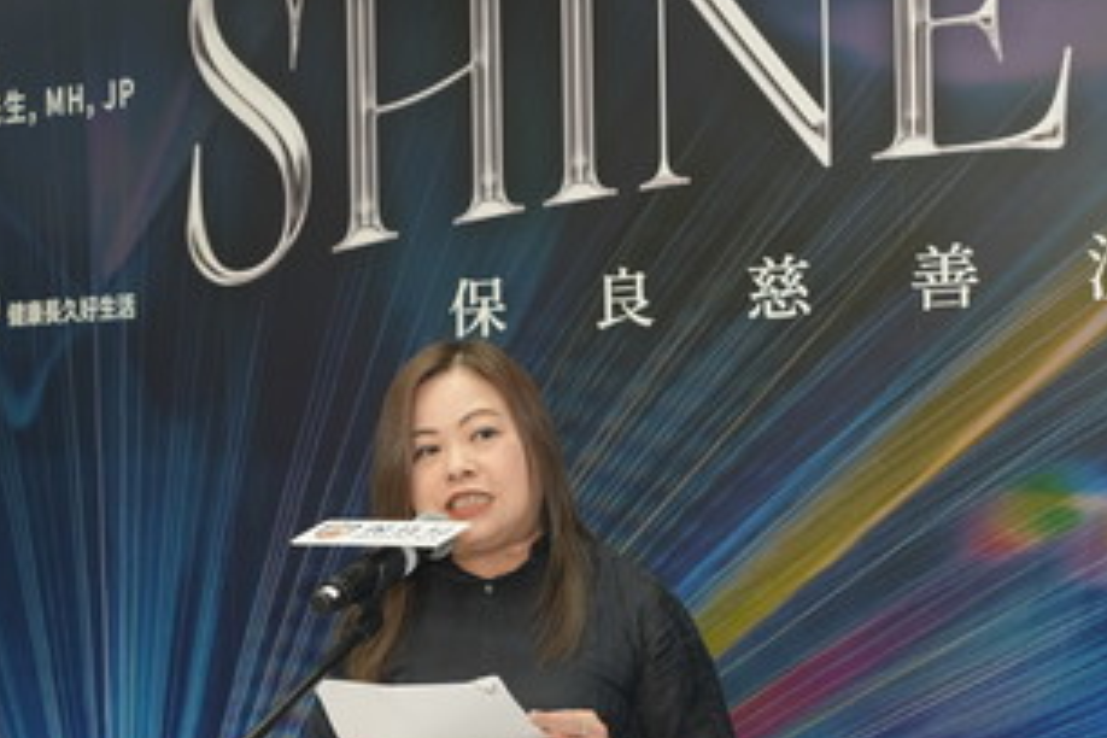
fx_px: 3136
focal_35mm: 102
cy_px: 474
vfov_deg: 13.4
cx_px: 391
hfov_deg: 20.0
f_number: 5.6
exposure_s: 1/200
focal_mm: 65
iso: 2000
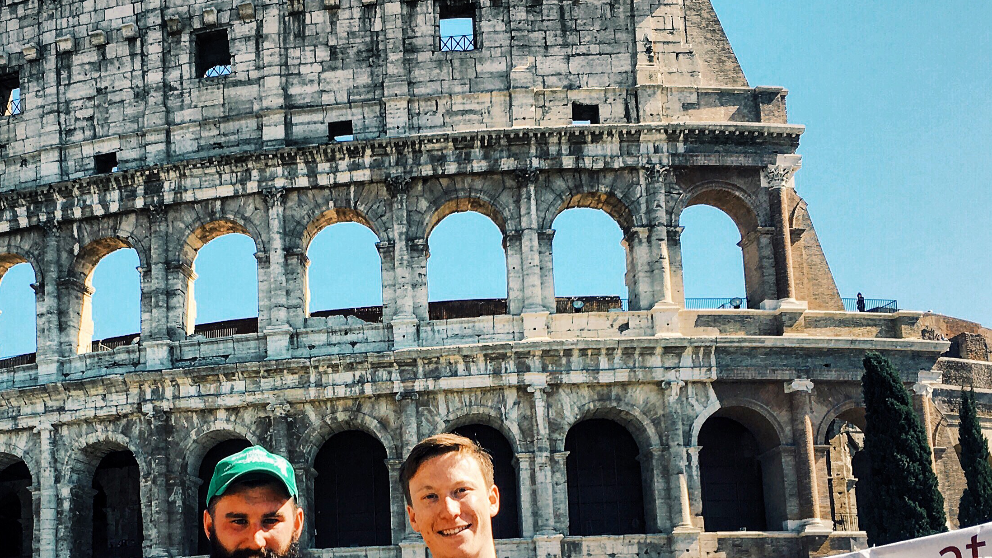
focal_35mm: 58
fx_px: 1526
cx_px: 338
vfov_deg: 20.3
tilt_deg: +11.4
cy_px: 506
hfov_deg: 35.7
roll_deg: +1.5
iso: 25
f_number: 2.2
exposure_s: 1/1068
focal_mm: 4.15
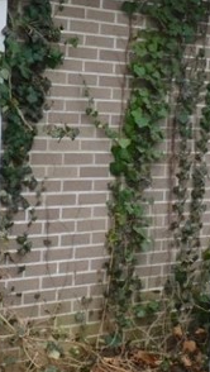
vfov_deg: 23.0
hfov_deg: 13.3
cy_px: 58
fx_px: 898
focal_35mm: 91
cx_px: 85
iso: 125
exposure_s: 1/125
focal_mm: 4.3
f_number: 3.3
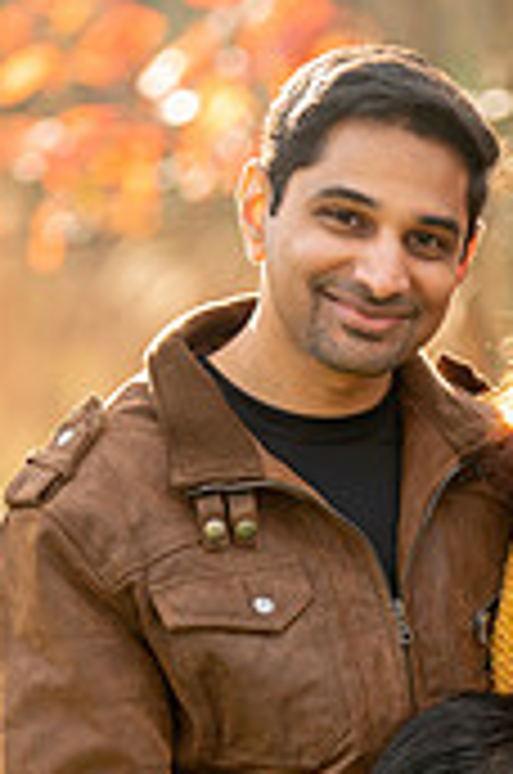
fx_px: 7597
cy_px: 702
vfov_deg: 5.8
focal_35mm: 354
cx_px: 578
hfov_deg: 3.9
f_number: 2.8
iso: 1000
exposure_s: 1/2000
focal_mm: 135
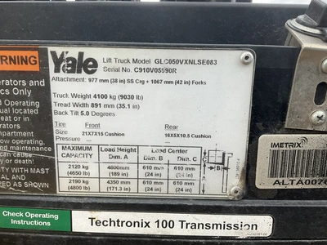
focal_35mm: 29
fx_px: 274
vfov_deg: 48.2
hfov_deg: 61.7
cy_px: 122
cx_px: 164
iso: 25
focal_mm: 3
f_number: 1.8
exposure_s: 1/360
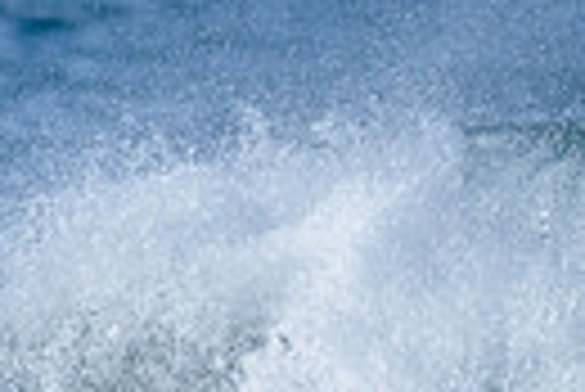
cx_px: -22
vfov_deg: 0.4
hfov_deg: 0.6
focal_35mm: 3573
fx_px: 58126
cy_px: 502
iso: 360
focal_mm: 800
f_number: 6.3
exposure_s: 1/2500
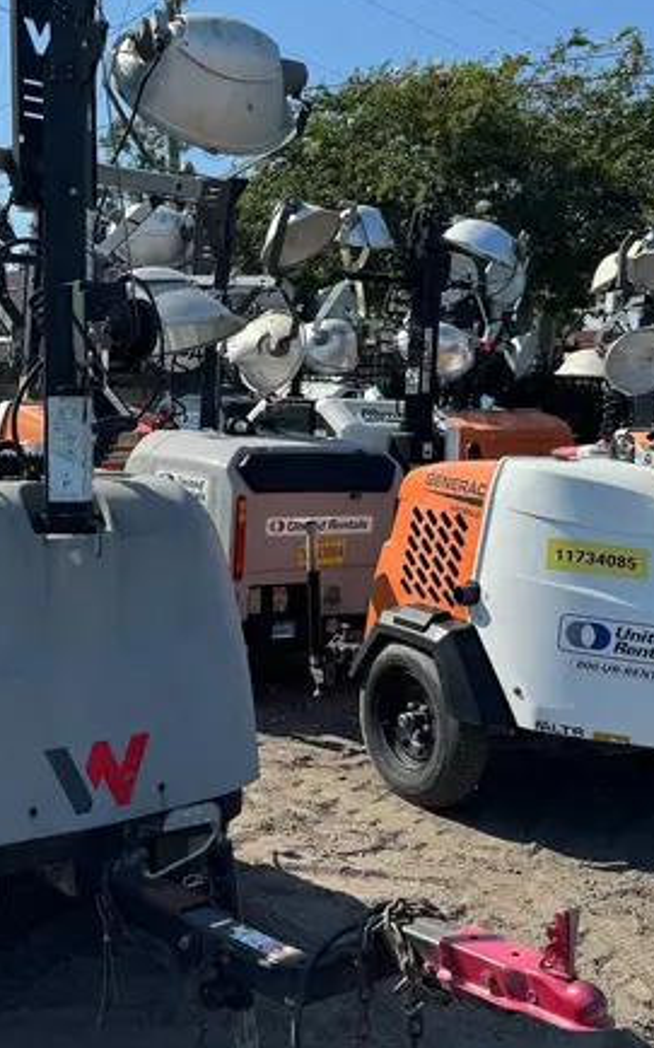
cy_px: 467
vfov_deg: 46.1
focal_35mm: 43
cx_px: 138
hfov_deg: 29.2
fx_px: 1227
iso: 80
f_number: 1.78
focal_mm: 6.76
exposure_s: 1/4310
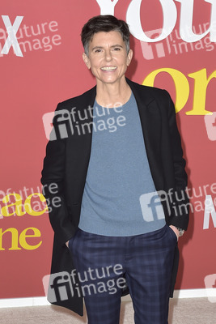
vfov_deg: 41.1
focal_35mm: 48
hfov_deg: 28.1
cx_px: 108
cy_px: 162
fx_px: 432
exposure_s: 1/250
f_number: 6.3
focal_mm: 48
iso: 400
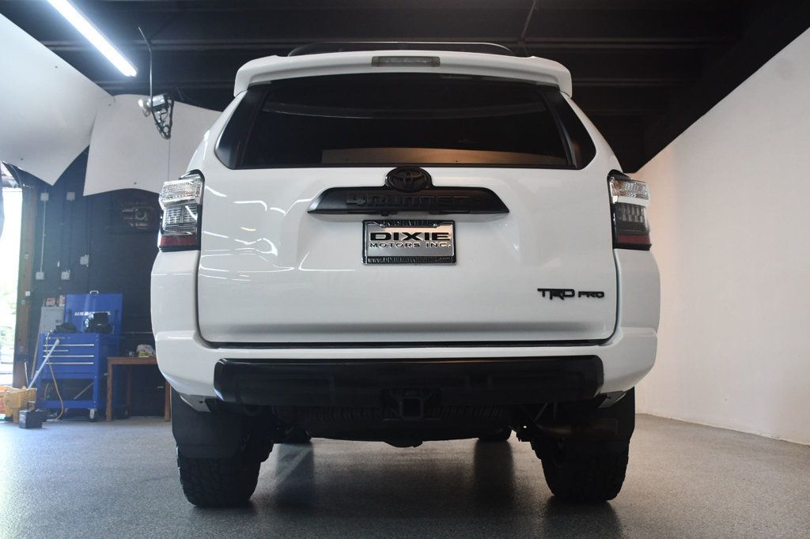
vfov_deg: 39.9
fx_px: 742
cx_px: 405
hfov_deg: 57.2
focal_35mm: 33
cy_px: 270
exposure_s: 1/125
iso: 1250
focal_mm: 22
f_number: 3.5
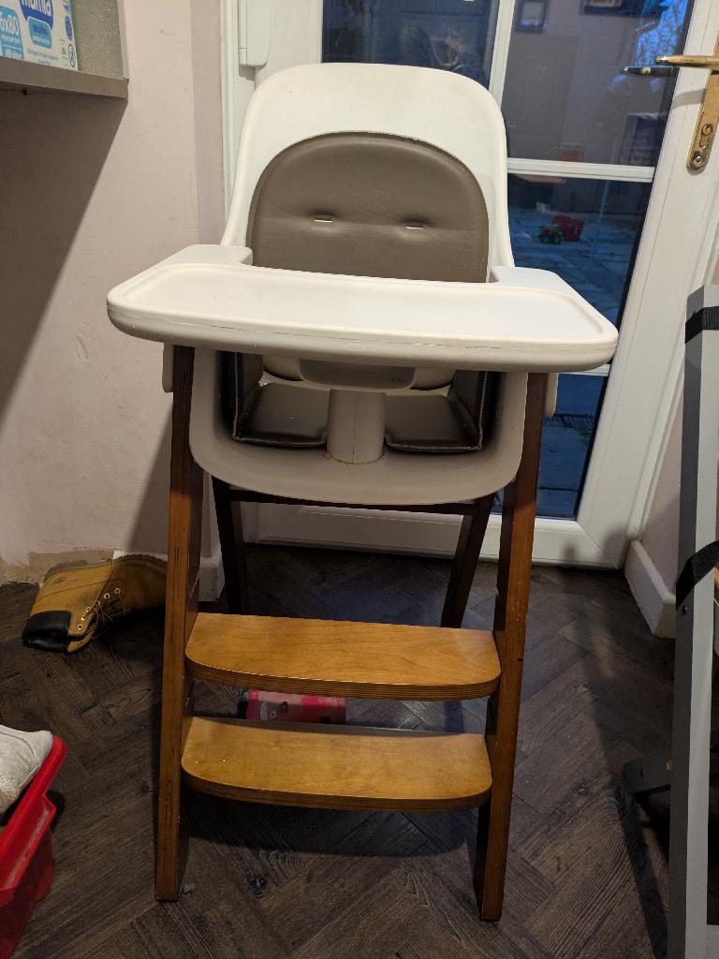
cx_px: 360
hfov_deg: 54.9
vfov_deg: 69.4
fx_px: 692
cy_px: 480
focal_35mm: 25
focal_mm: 5.43
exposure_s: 1/25
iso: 478
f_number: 1.89
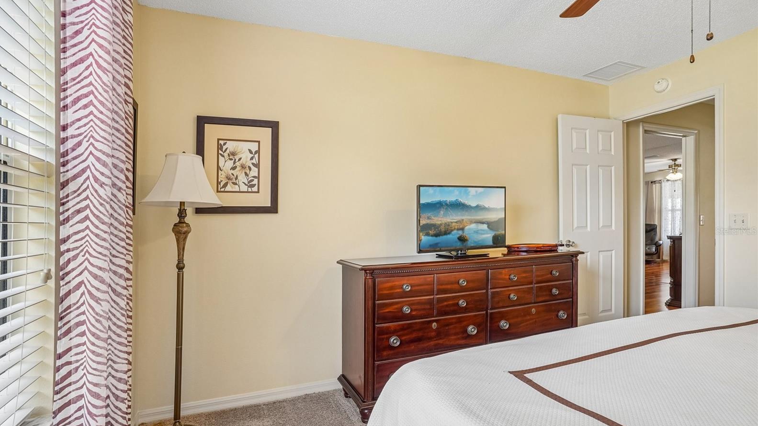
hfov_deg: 92.7
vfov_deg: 60.9
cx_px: 375
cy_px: 231
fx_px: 362
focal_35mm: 18
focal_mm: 17
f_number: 9
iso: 400
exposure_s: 1/15
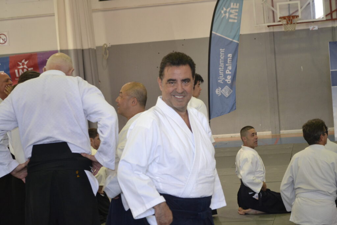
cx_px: 168
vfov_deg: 16.6
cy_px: 112
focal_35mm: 82
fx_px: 772
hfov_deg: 24.6
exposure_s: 1/60
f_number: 5.6
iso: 1600
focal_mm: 55
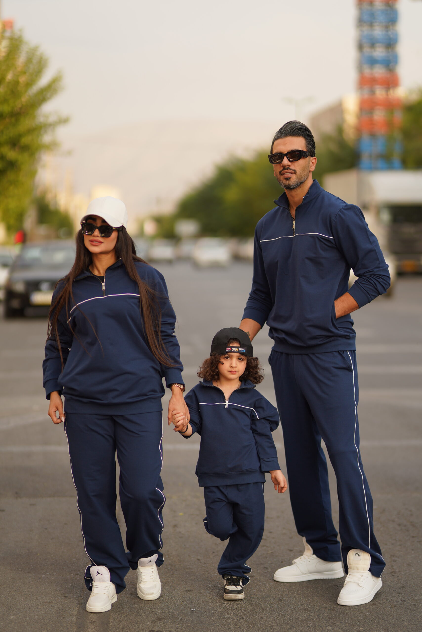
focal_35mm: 85
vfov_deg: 23.9
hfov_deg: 16.1
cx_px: 211
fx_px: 1494
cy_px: 316
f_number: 1.4
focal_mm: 85
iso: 100
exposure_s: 1/2000
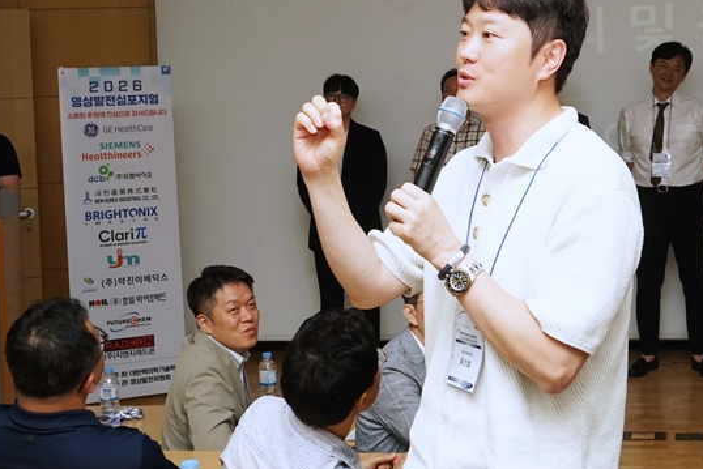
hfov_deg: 30.6
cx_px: 493
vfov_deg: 20.8
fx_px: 1270
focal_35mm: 65
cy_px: 118
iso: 1000
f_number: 9
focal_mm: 35
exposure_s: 1/100
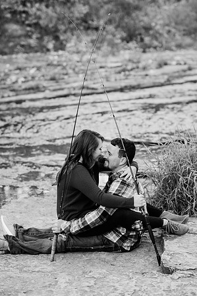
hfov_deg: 16.0
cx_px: 98
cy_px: 148
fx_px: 699
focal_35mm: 85
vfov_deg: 23.9
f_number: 2.5
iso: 500
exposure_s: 1/200
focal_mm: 85
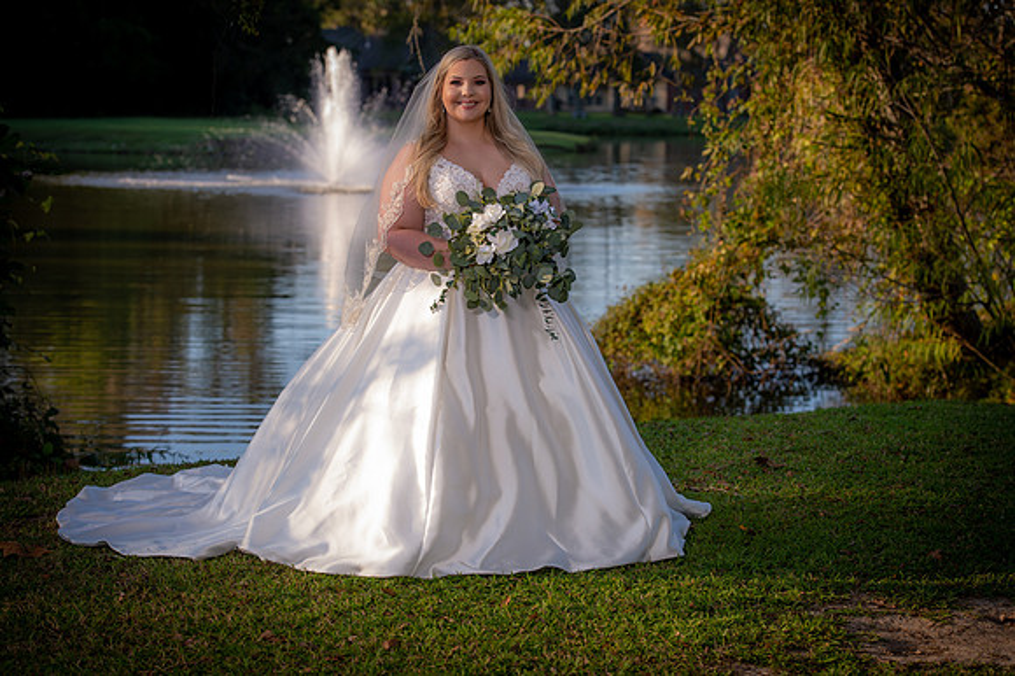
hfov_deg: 23.9
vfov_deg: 16.1
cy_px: 338
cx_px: 508
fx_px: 2395
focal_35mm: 85
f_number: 5
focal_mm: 85
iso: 125
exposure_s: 1/160
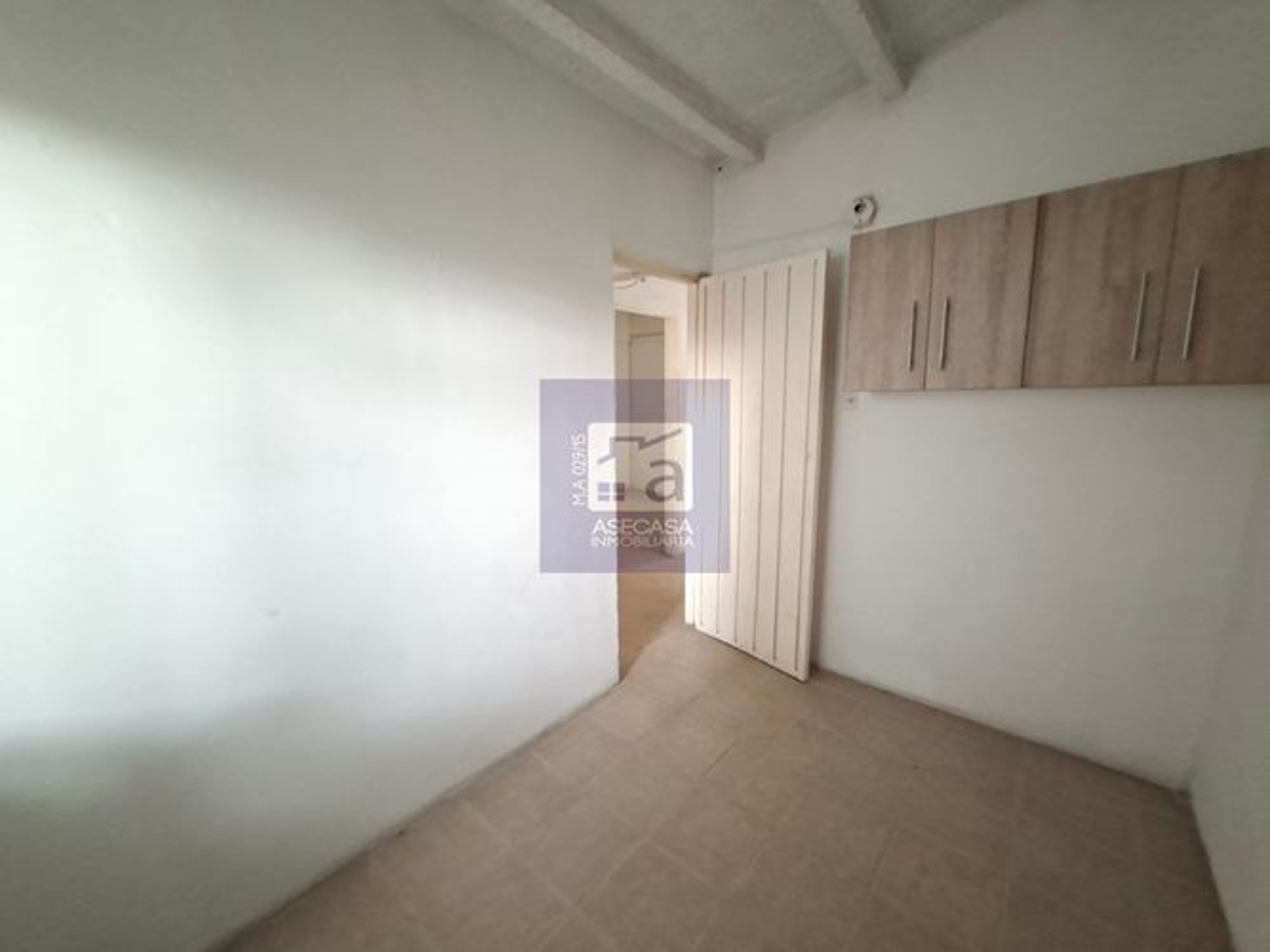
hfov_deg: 106.2
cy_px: 476
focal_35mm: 13
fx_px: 477
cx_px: 635
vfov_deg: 89.9
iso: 1000
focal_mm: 1.74
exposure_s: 1/10
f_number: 2.2
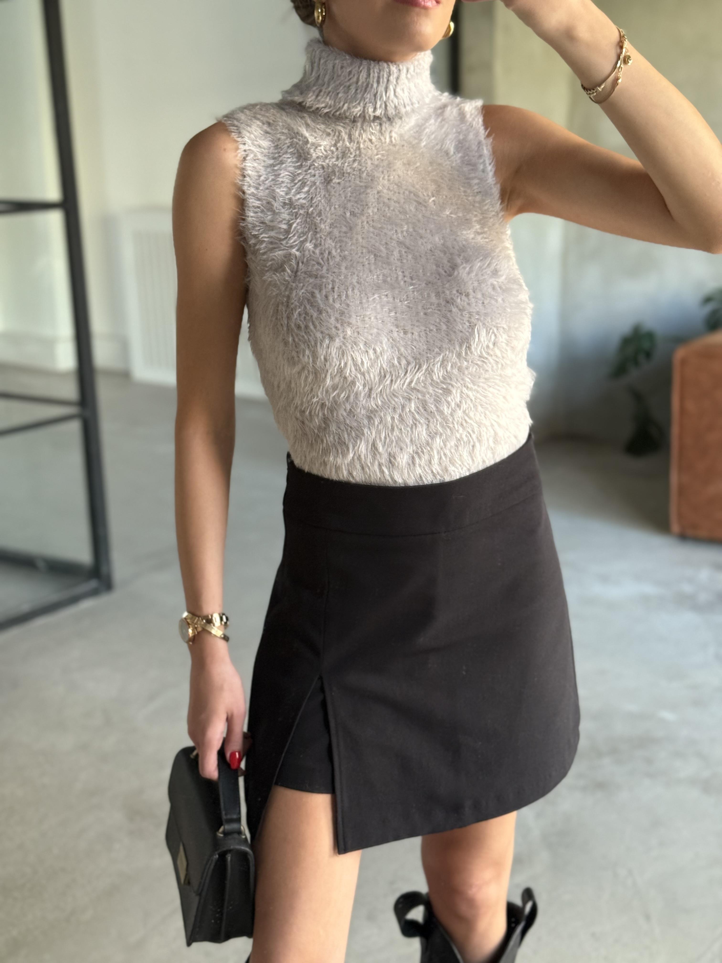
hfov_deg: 30.3
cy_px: 482
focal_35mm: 48
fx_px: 1335
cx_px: 361
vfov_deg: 39.7
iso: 250
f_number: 1.78
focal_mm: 6.76
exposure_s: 1/60
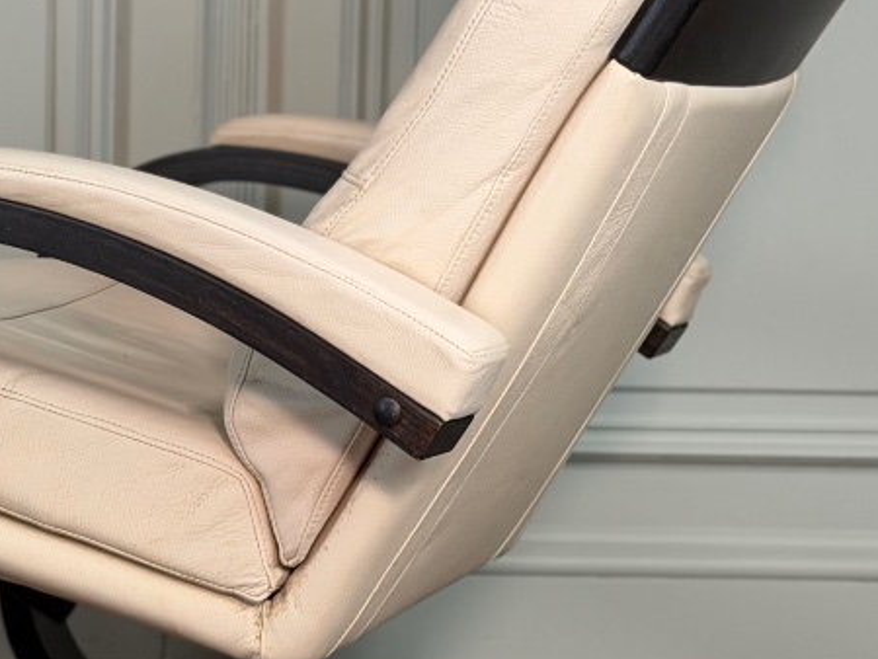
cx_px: -51
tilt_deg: -5.8
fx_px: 3248
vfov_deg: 11.6
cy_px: 372
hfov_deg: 15.1
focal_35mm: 128
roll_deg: +0.2
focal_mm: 6.76
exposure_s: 1/50
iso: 125
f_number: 1.78
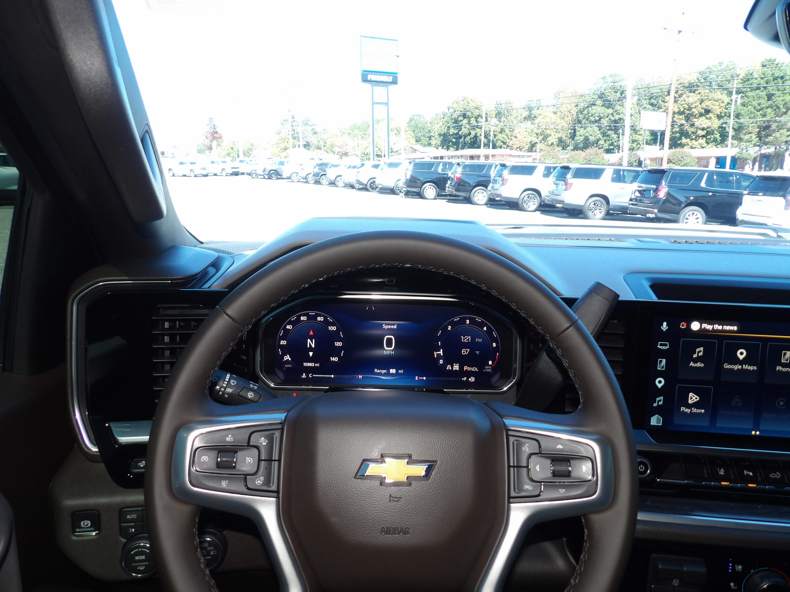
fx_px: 548
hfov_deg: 71.6
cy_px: 296
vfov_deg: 56.8
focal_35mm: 24
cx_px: 395
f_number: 3.2
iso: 135
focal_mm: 4.3
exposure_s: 1/33
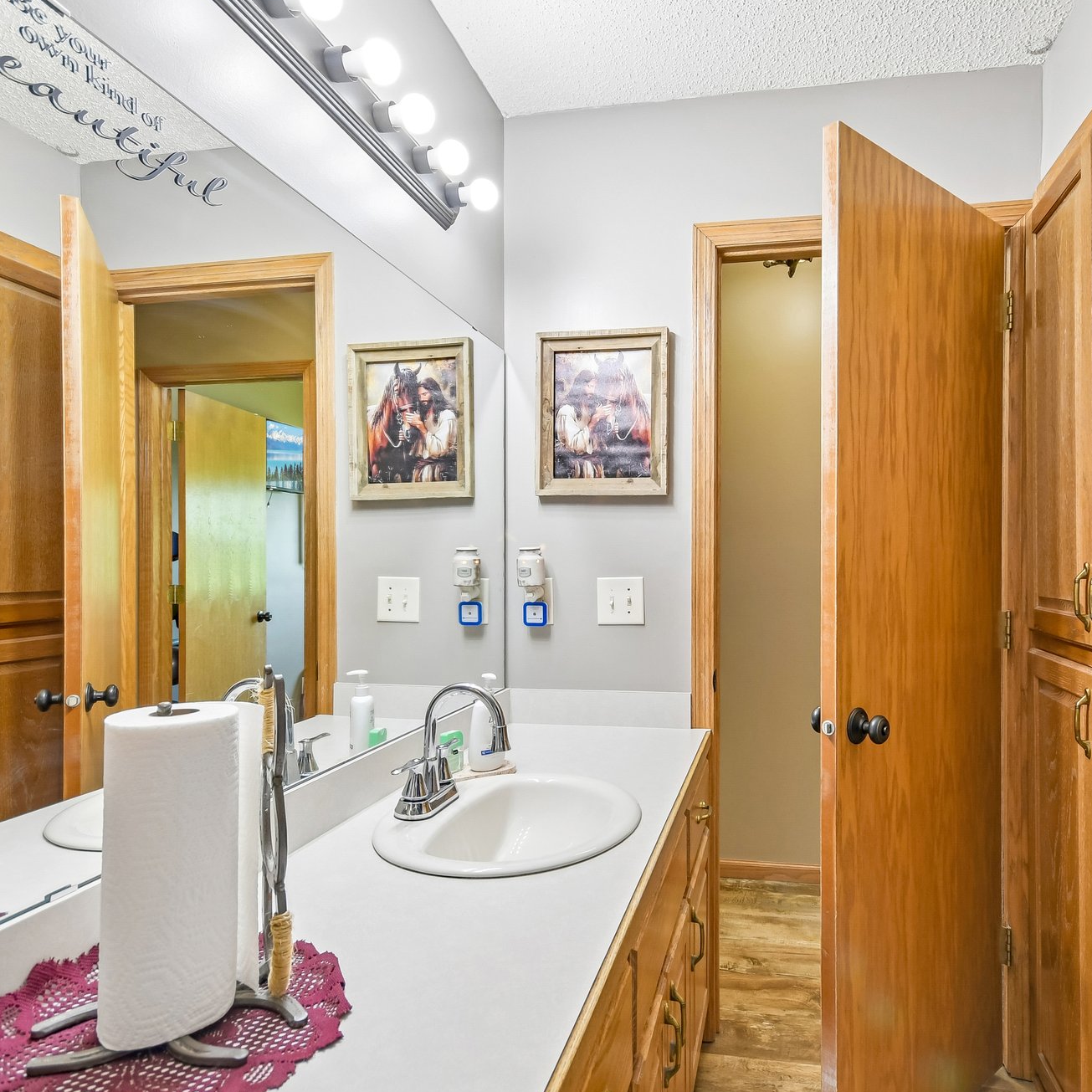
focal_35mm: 20
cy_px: 537
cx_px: 629
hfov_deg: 74.4
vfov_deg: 74.8
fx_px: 714
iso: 400
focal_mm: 10
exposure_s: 1/25
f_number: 6.3
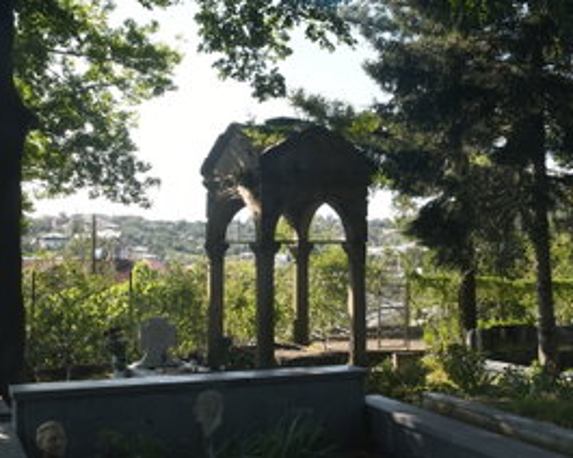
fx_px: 746
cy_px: 239
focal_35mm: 44
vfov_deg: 34.1
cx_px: 262
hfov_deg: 42.0
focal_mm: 21
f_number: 8
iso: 110
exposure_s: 1/30
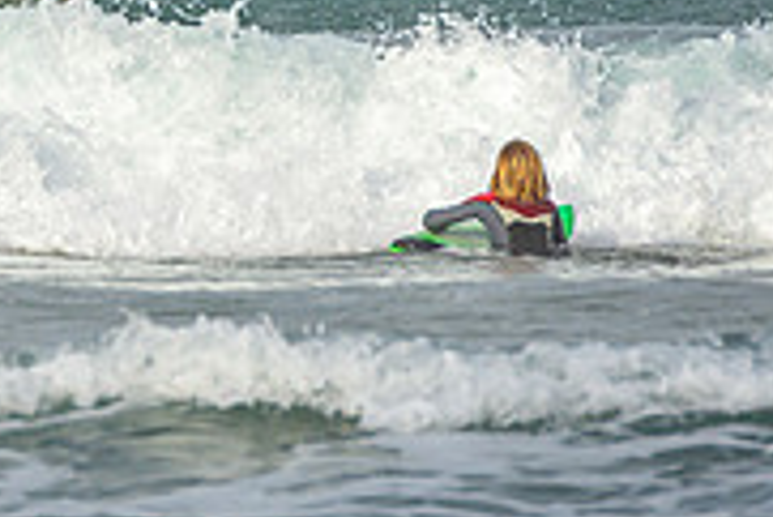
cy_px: -130
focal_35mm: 1011
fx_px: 21725
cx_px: -128
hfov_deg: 2.0
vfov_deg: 1.4
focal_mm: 200
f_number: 5
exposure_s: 1/2500
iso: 200
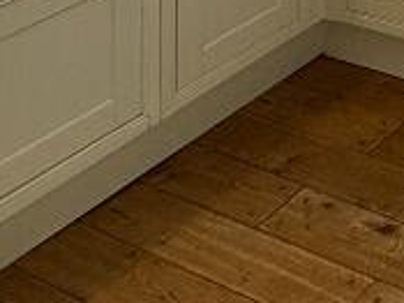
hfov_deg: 19.0
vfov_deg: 12.7
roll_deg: -0.5
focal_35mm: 82
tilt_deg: +0.2
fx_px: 956
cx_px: 697
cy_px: -474
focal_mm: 2.22
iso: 100
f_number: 2.2
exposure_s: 1/100
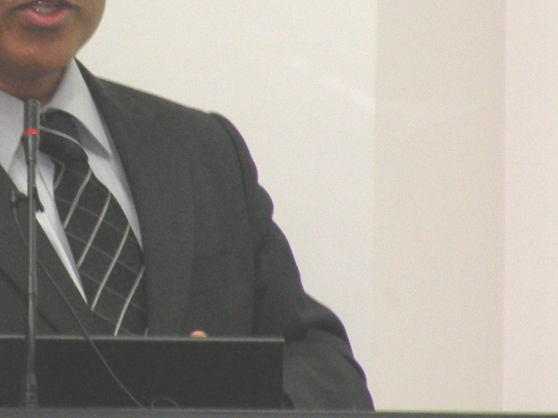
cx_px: 21
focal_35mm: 734
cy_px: 50
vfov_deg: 2.0
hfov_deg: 2.7
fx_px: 11829
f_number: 4.5
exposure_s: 1/44
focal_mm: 43.1
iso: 202
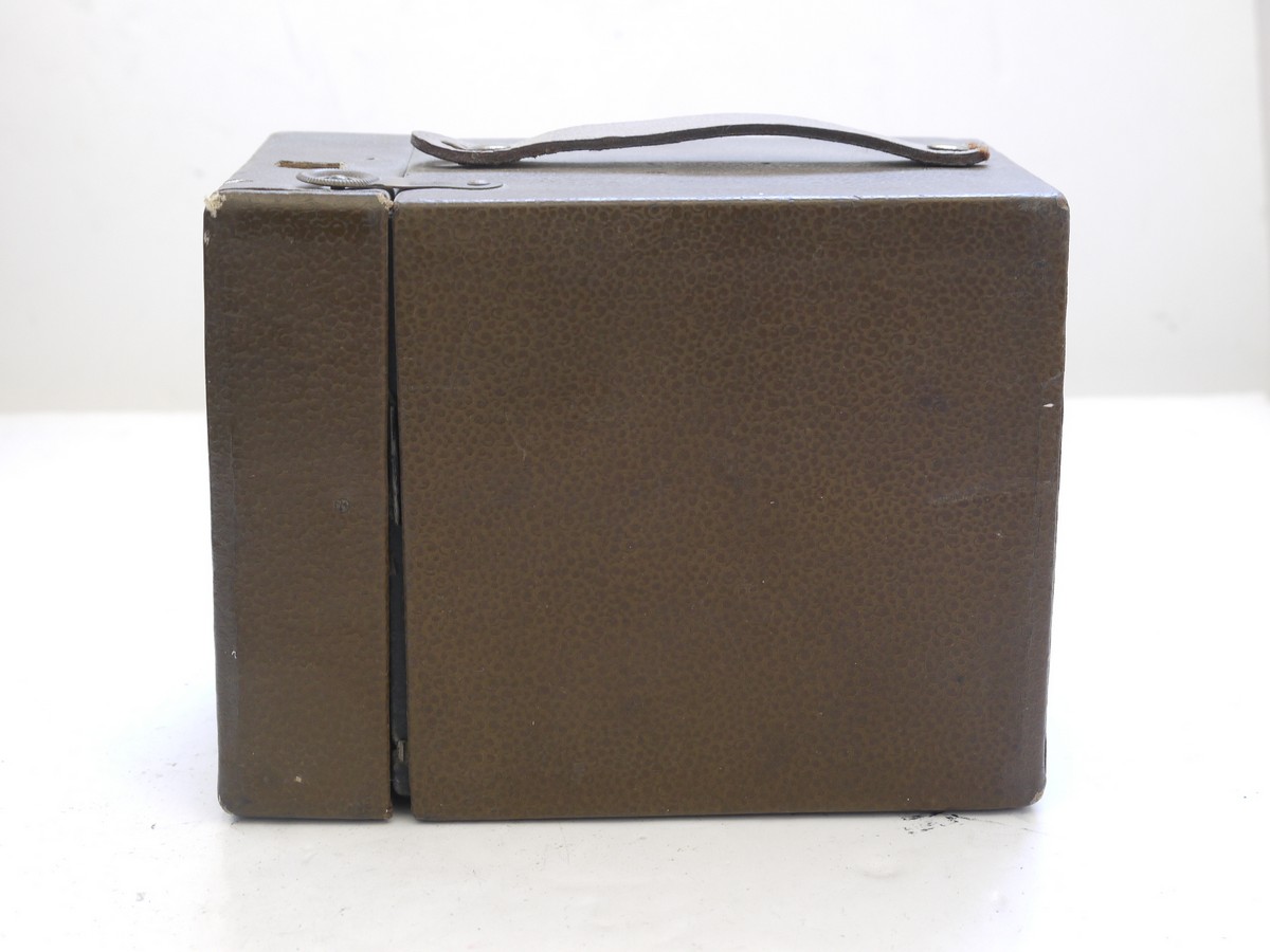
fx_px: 2275
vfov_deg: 23.7
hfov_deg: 31.2
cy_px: 476
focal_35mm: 62
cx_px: 635
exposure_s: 1/5
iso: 400
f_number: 10
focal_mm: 31
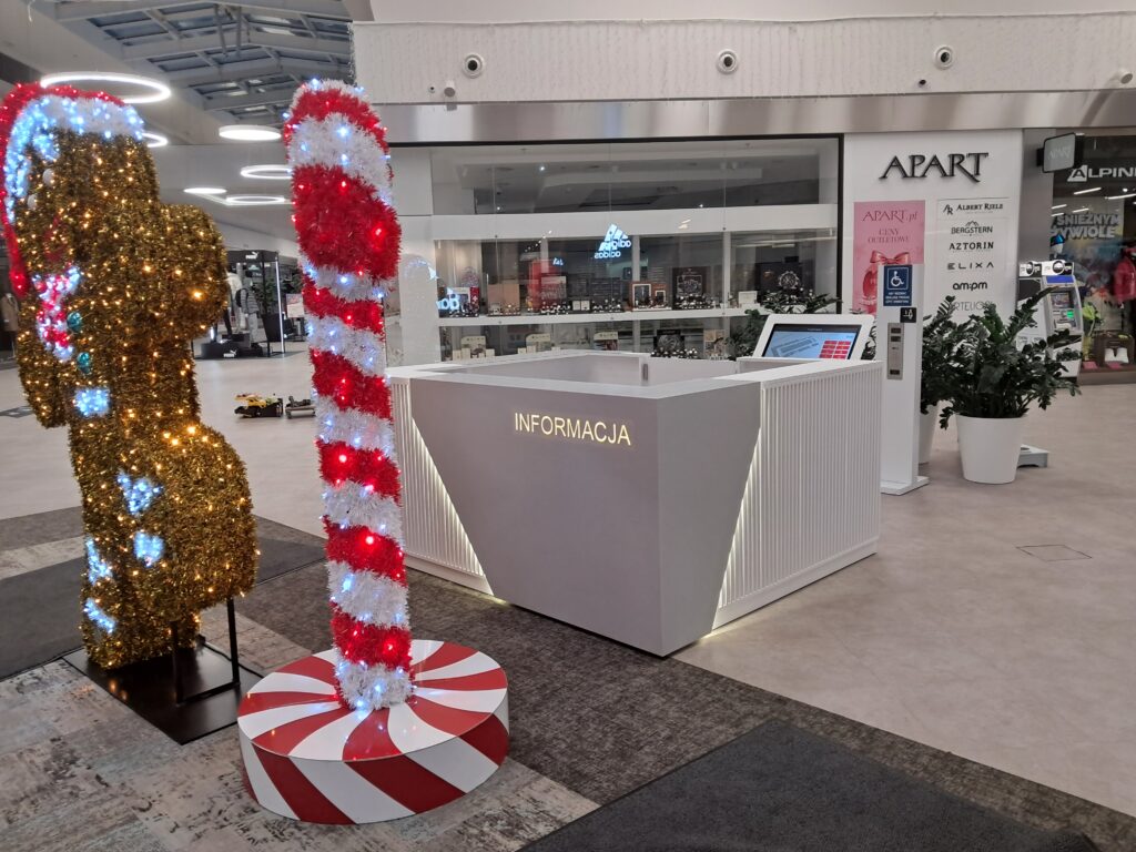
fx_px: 886
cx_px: 568
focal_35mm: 27
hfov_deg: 65.3
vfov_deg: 51.4
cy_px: 426
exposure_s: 1/60
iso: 200
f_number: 1.8
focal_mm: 4
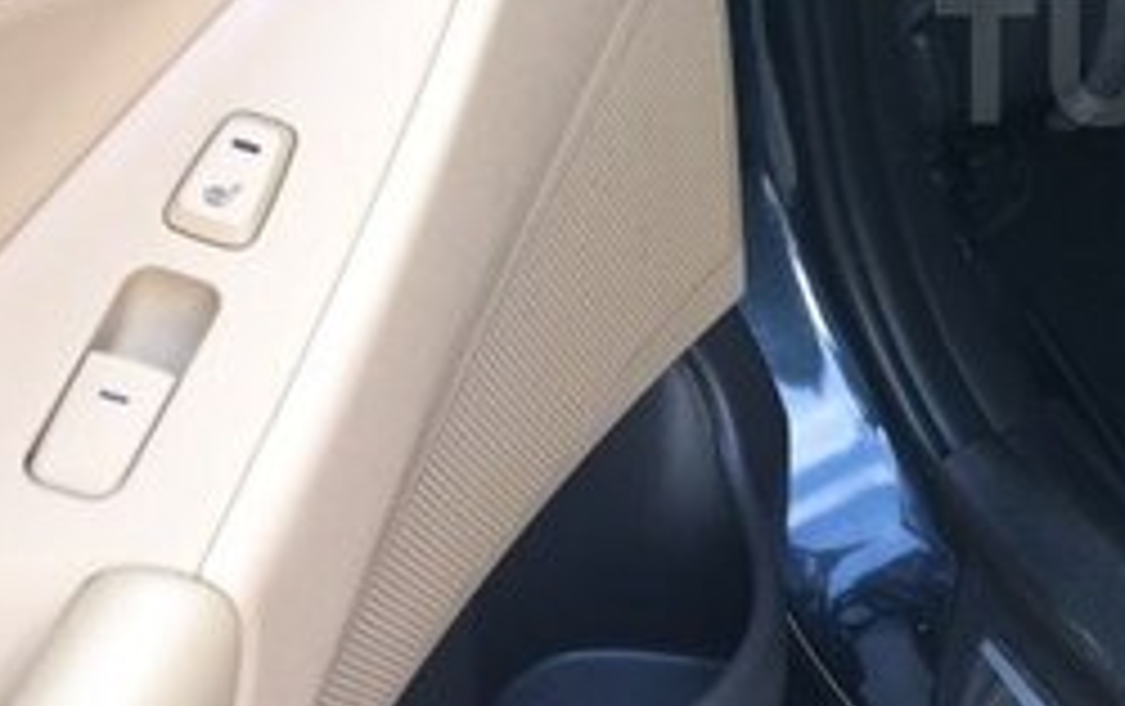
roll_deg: +0.2
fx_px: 2487
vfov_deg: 15.9
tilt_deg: -42.9
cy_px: 56
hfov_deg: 23.1
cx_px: 1395
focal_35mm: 81
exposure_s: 1/50
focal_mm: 4.15
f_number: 2.2
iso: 40
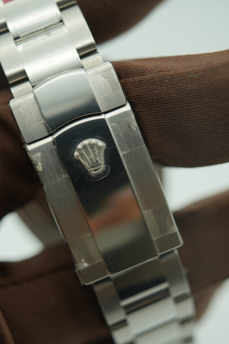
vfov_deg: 39.6
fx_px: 477
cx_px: 101
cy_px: 186
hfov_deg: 27.0
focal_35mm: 50
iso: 400
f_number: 5
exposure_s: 1/250
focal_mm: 35
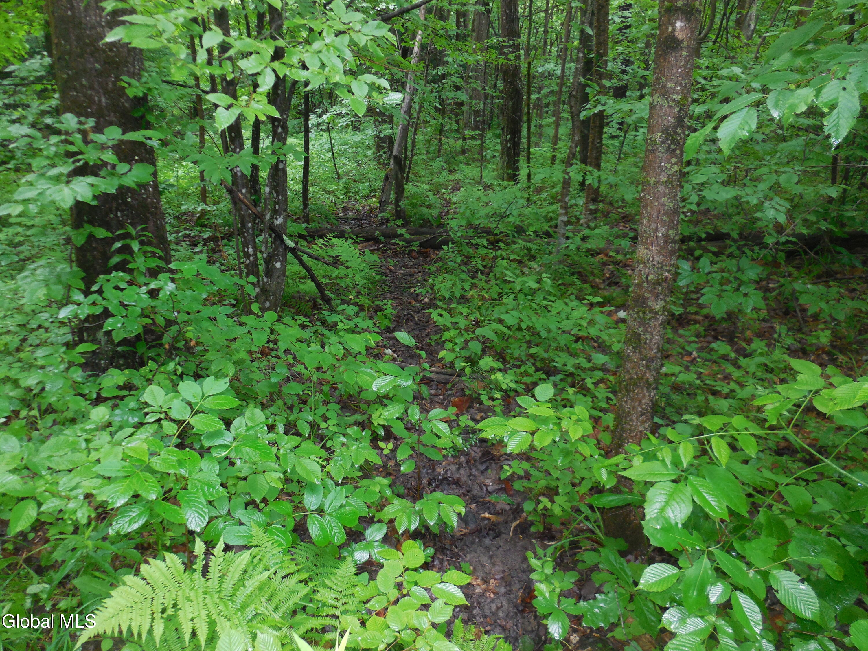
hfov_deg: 69.4
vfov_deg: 54.9
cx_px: 434
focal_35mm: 25
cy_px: 326
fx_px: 627
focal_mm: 4.5
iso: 220
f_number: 3.1
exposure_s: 1/30
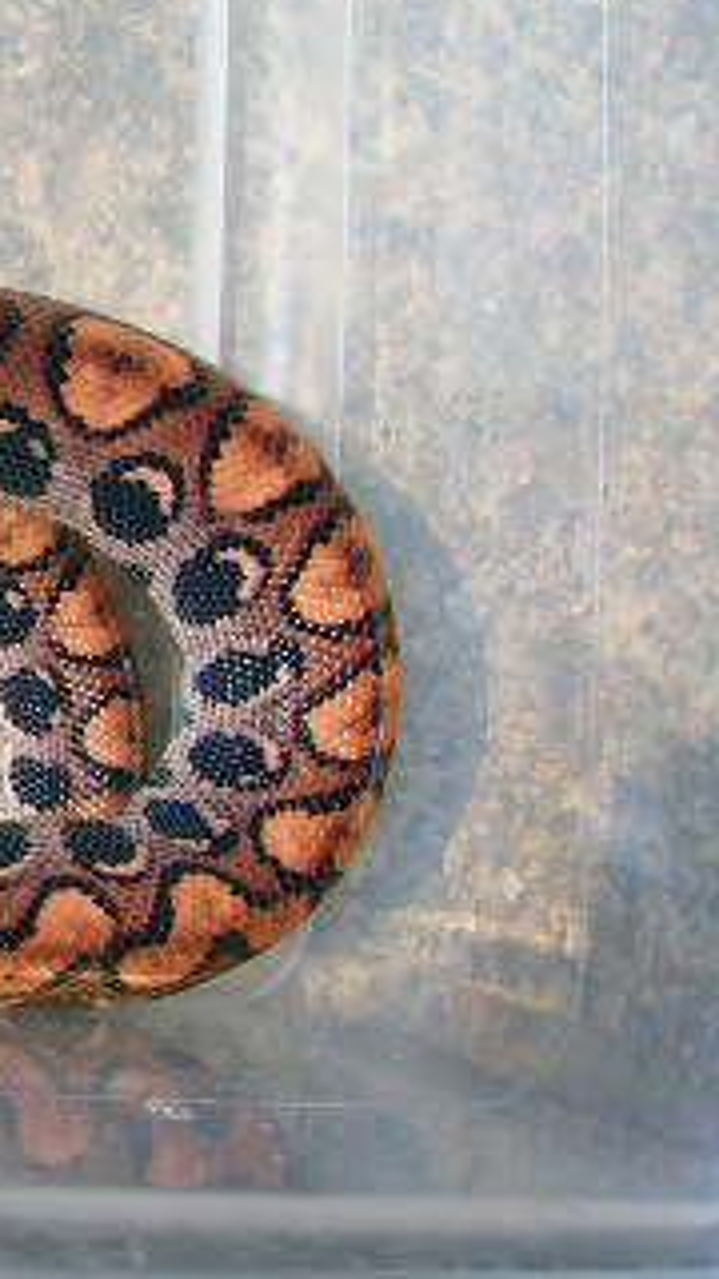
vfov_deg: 28.5
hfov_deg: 14.5
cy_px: 484
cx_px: -551
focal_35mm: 74
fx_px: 2508
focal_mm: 5.7
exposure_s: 1/522
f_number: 4.9
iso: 50
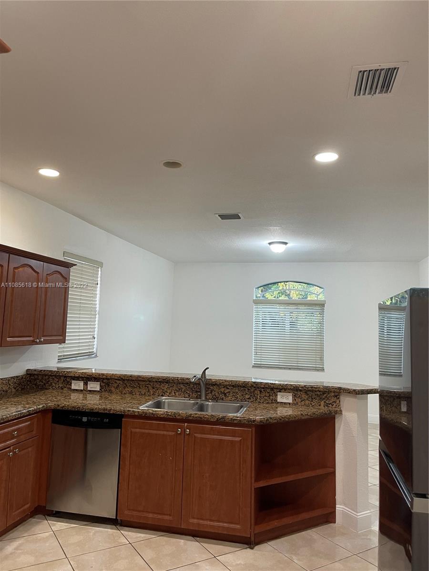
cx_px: 214
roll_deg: -1.8
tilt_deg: +5.2
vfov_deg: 67.3
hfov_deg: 53.1
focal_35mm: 26
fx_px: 430
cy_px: 286
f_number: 1.6
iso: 160
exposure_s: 1/60
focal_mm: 5.1
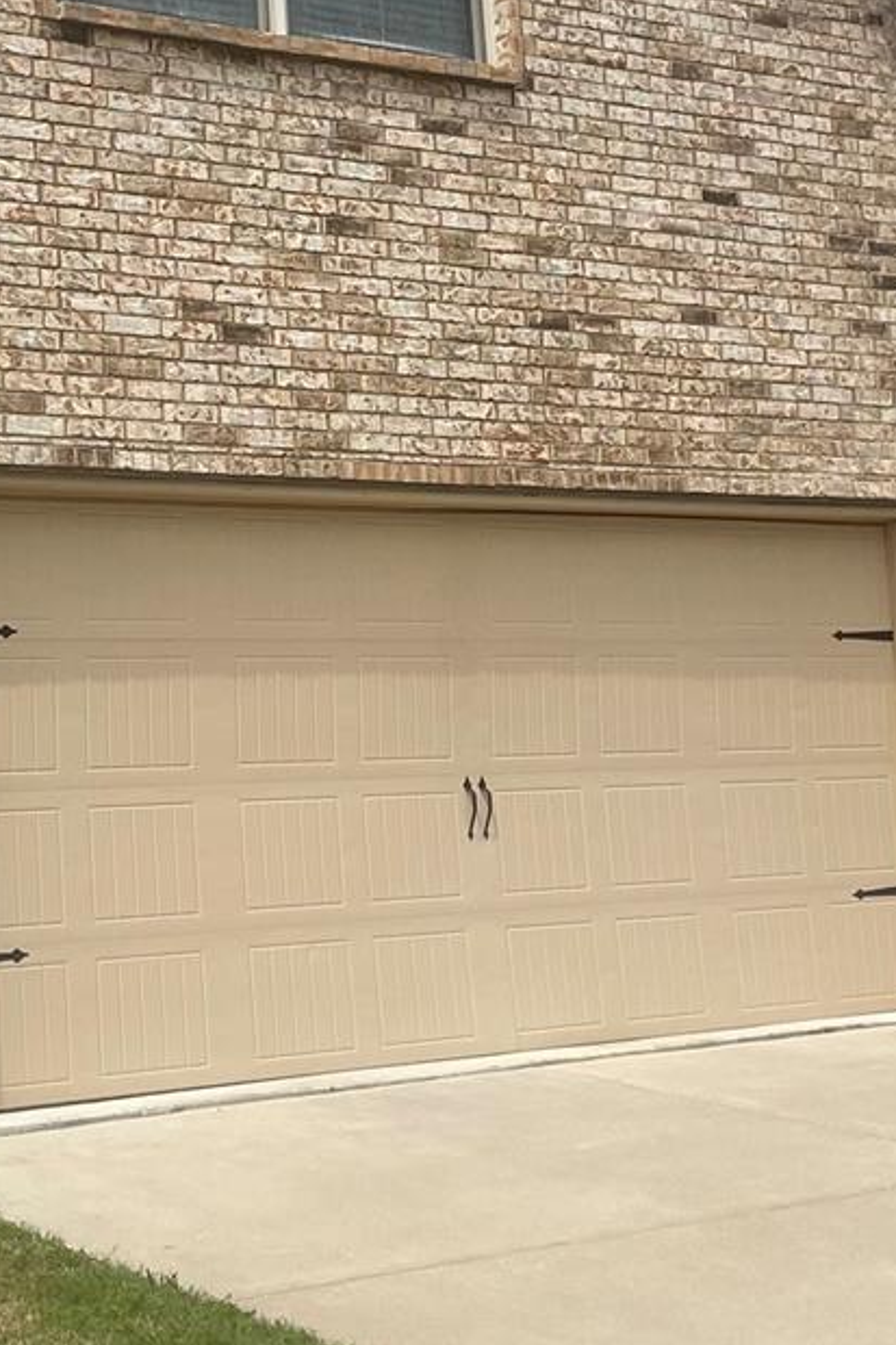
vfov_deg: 29.9
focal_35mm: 67
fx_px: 2503
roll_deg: +3.2
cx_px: 217
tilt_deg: +8.8
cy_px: 462
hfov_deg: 20.1
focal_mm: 4.2
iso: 32
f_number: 1.6
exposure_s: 1/5051
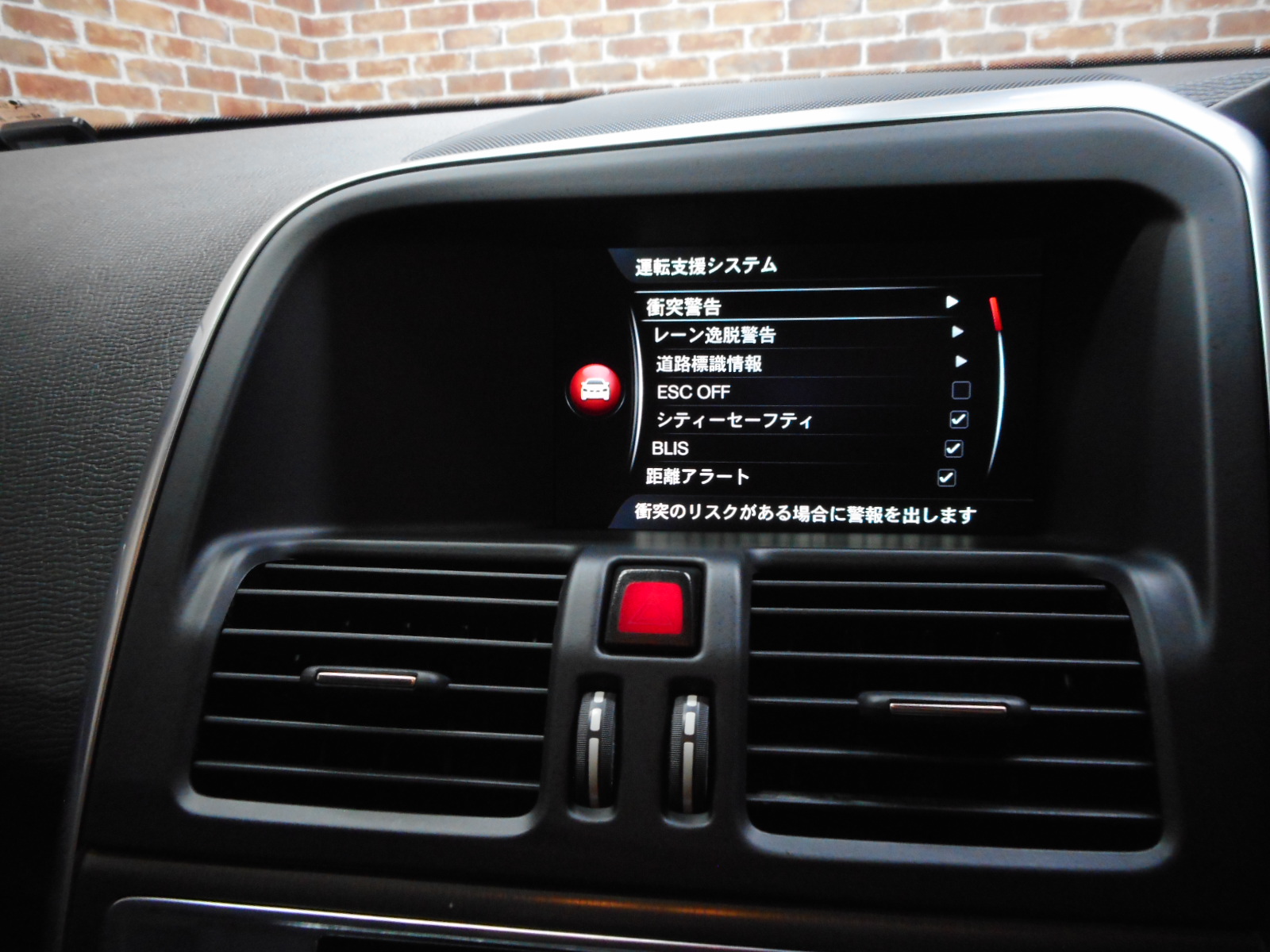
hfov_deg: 69.4
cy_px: 476
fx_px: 917
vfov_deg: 54.9
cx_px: 635
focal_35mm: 25
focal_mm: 4.5
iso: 400
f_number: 3.7
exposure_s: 1/20
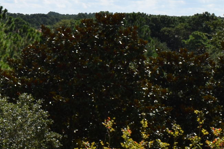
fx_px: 778
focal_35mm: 125
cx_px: -68
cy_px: 34
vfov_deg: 10.9
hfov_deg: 15.6
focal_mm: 18
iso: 100
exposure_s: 1/200
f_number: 11
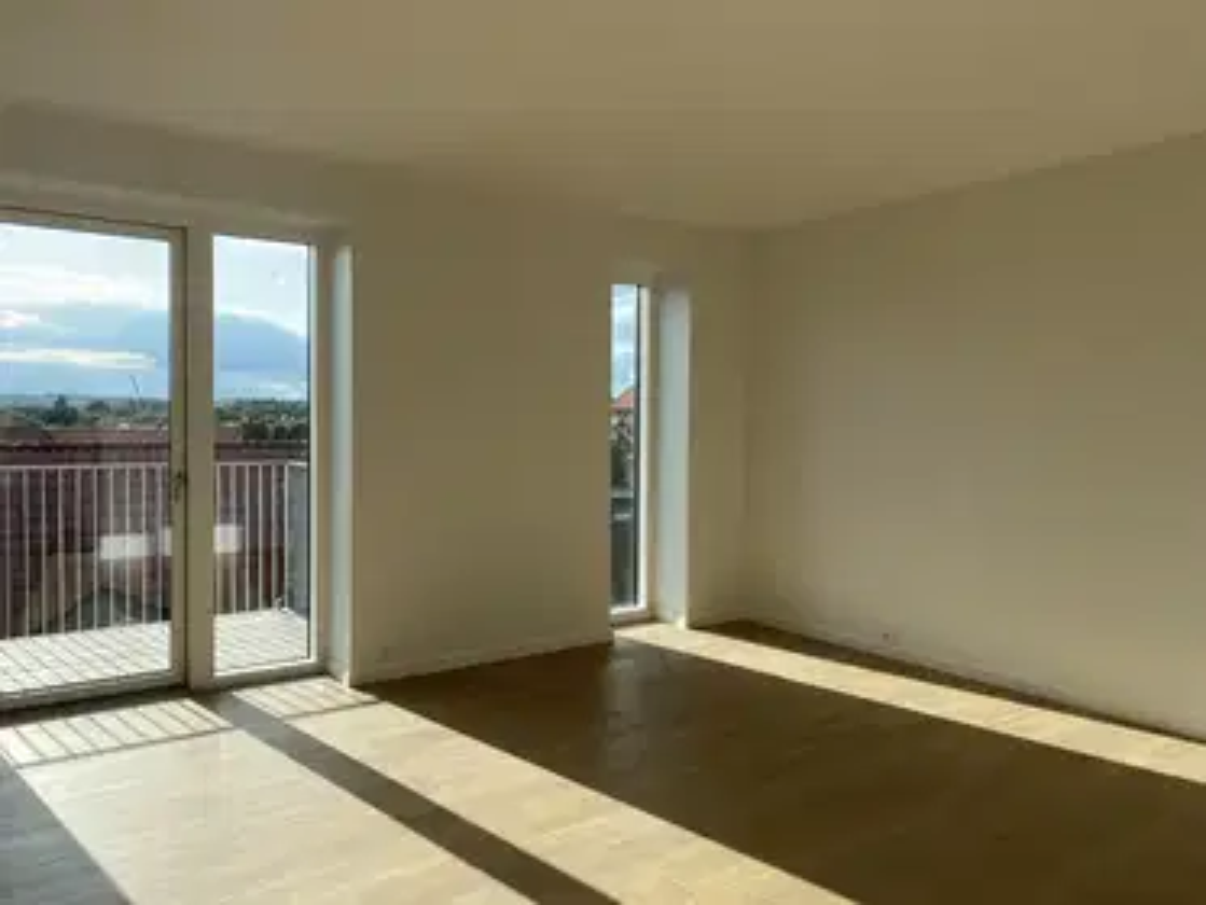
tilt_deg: -2.4
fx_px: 906
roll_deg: -0.7
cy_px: 452
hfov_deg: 67.3
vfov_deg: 53.1
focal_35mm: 26
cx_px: 603
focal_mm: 4.25
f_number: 1.8
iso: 32
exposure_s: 1/1170
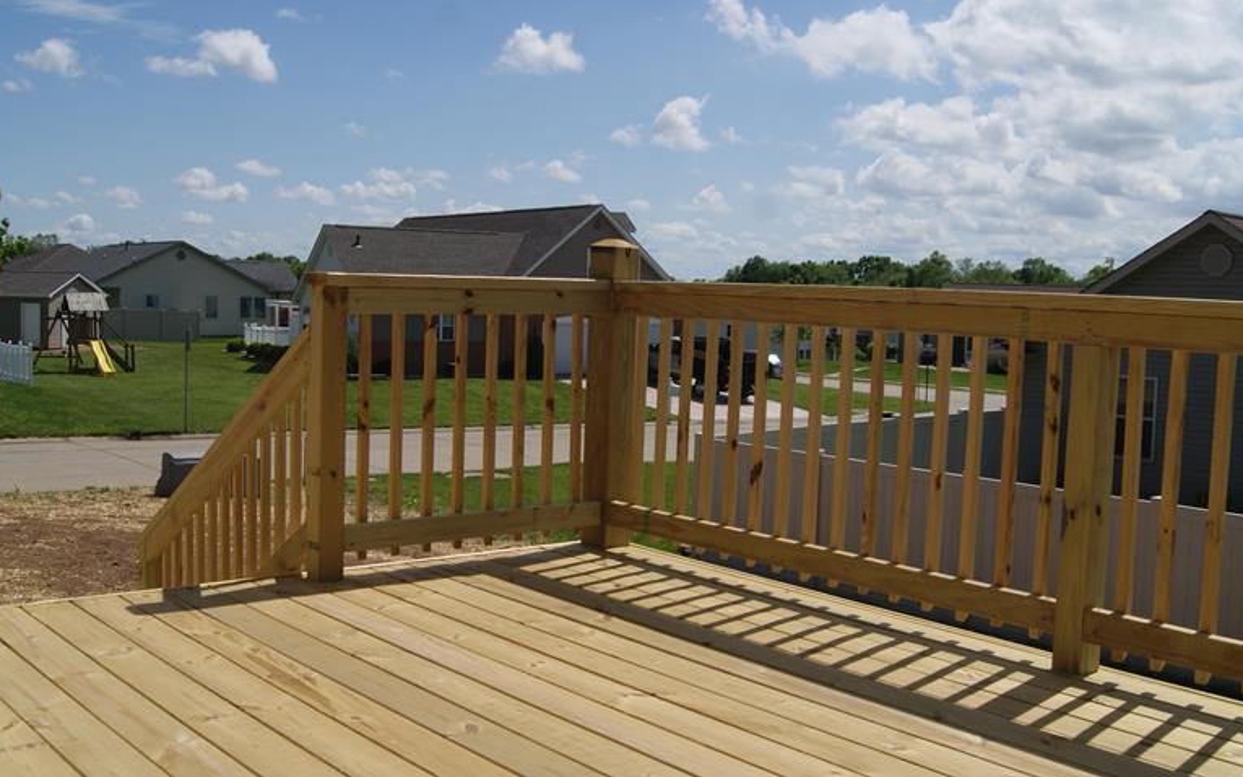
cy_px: 403
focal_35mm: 39
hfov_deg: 50.4
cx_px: 659
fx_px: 1321
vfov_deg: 32.8
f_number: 10
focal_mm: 18
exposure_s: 1/400
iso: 100
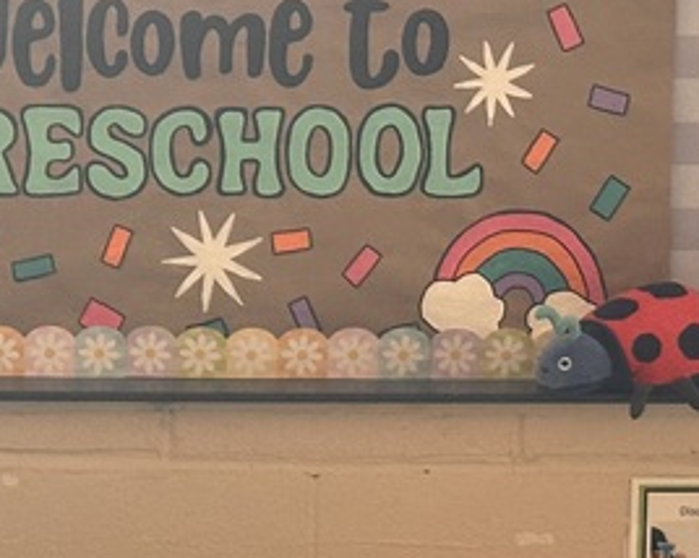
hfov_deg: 10.7
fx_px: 3700
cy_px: 608
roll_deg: +0.2
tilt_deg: -9.6
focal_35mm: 179
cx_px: -18
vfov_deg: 8.6
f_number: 1.78
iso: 250
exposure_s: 1/36
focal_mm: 6.86
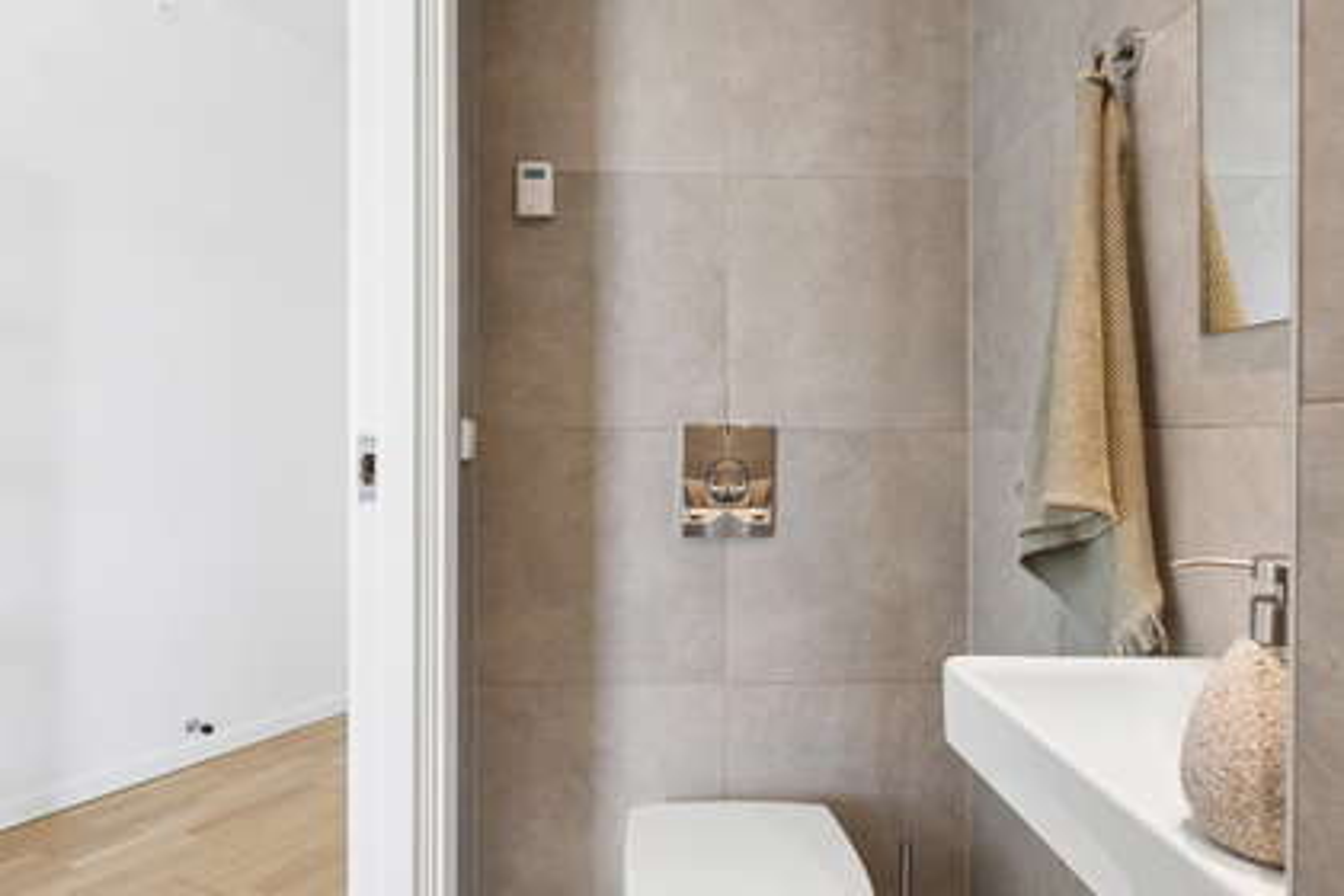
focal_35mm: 24
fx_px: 896
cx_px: 672
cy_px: 448
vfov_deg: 53.1
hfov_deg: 73.7
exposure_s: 1/10
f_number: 8
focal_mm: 16
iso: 200
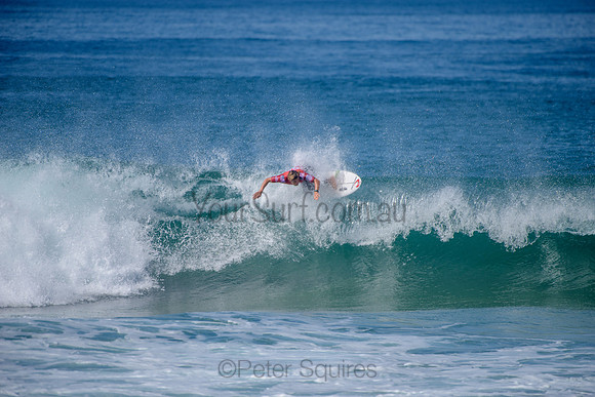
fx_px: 8265
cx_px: 298
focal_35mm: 500
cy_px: 198
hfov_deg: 4.1
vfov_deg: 2.8
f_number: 5.6
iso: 160
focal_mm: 500
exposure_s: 1/2000
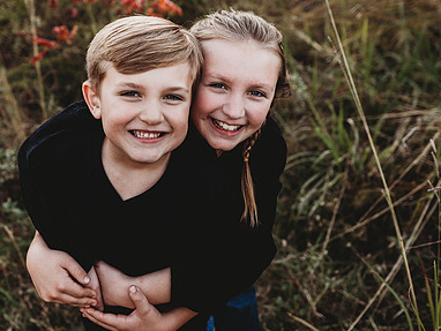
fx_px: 446
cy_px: 125
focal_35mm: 35
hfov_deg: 52.1
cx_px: 171
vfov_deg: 40.5
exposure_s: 1/125
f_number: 2.5
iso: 100
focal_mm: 24
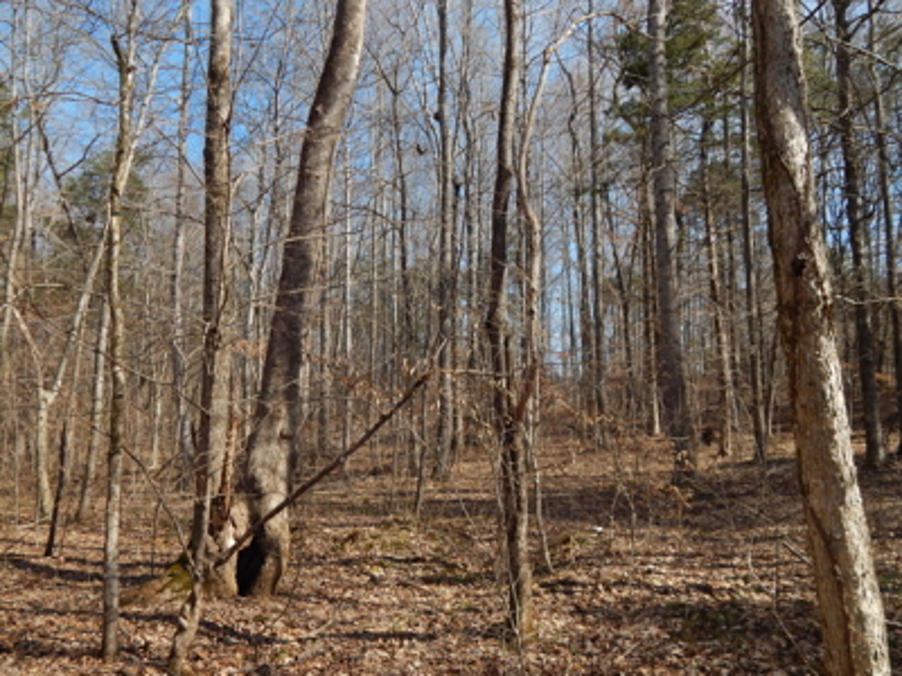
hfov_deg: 58.4
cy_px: 338
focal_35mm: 31
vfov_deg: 45.4
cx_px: 451
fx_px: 808
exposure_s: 1/1000
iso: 200
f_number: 3.2
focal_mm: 5.6
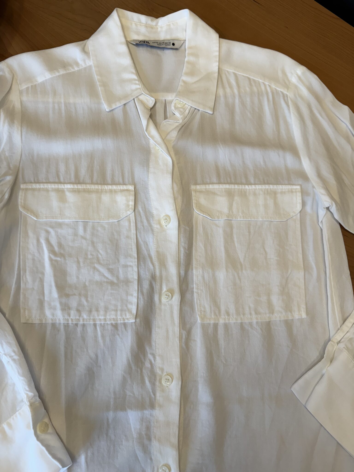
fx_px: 327
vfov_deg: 71.6
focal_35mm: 24
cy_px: 236
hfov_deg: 56.8
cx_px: 177
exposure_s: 1/120
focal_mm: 6.76
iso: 125
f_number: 1.78
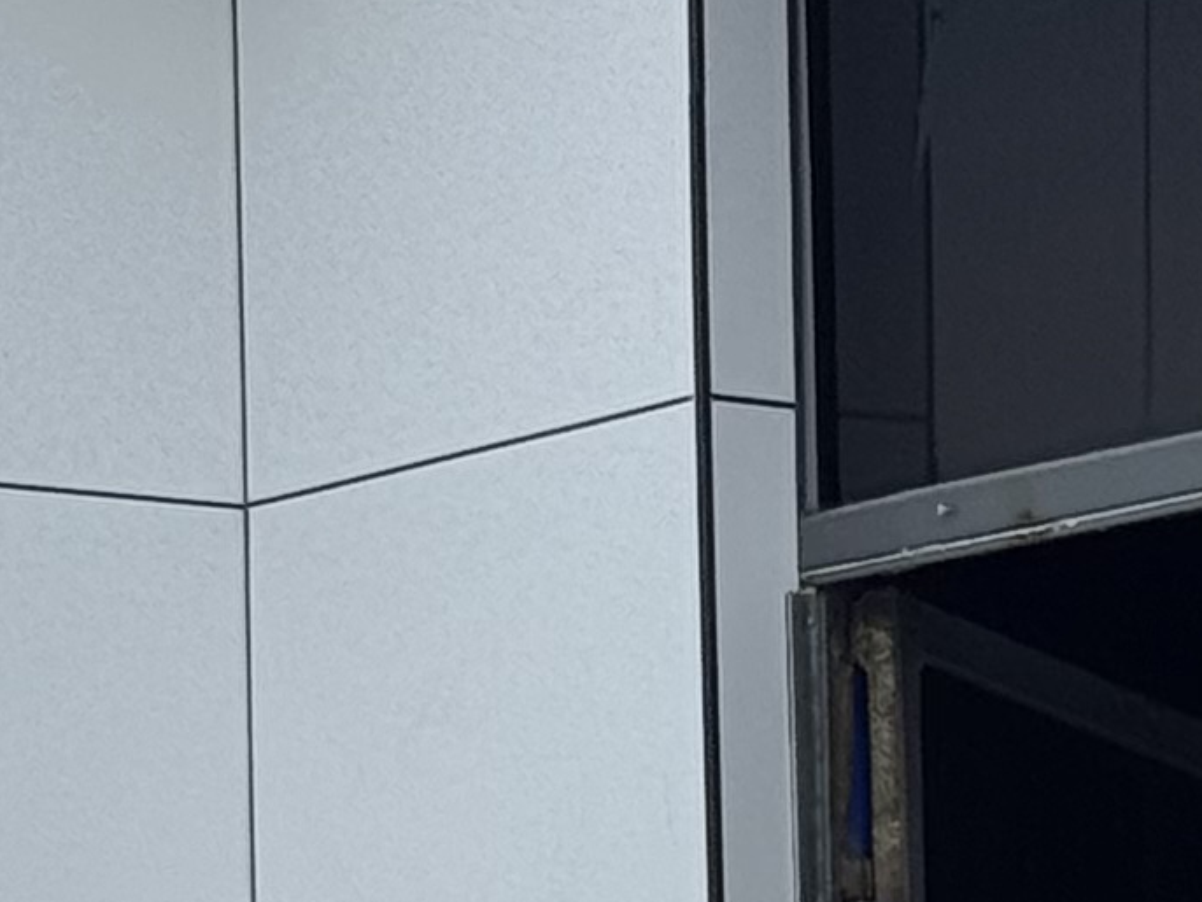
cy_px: 1531
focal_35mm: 282
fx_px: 9796
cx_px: -1016
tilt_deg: +3.8
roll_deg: +1.9
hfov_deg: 6.8
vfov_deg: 5.2
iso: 64
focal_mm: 6.76
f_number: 1.78
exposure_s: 1/609
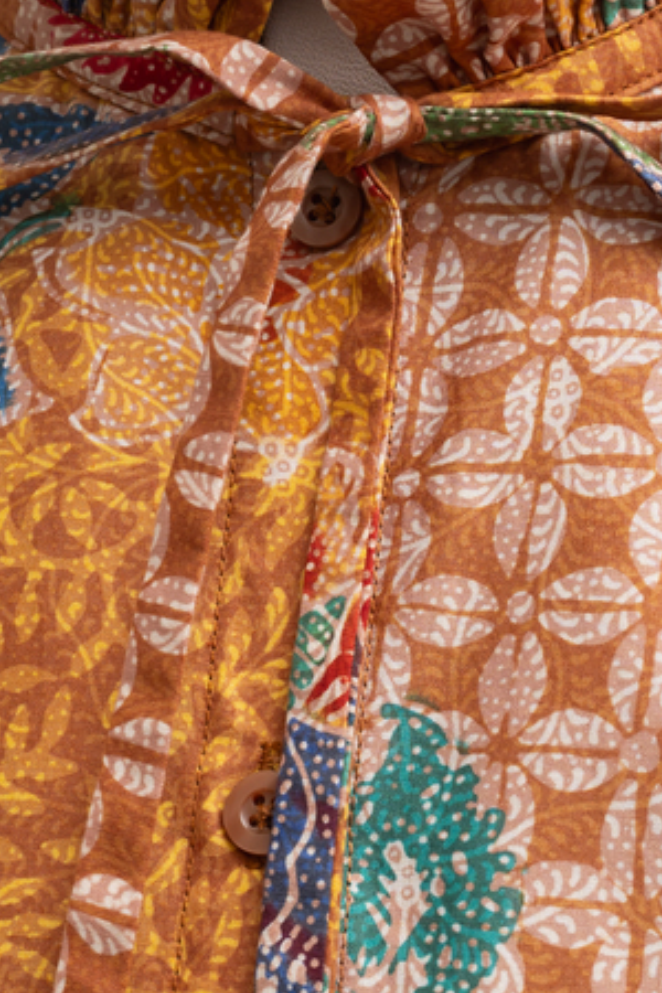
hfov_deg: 12.7
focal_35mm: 108
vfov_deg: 18.9
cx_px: 311
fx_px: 2979
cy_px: 435
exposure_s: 1/160
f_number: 11
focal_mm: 36
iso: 100
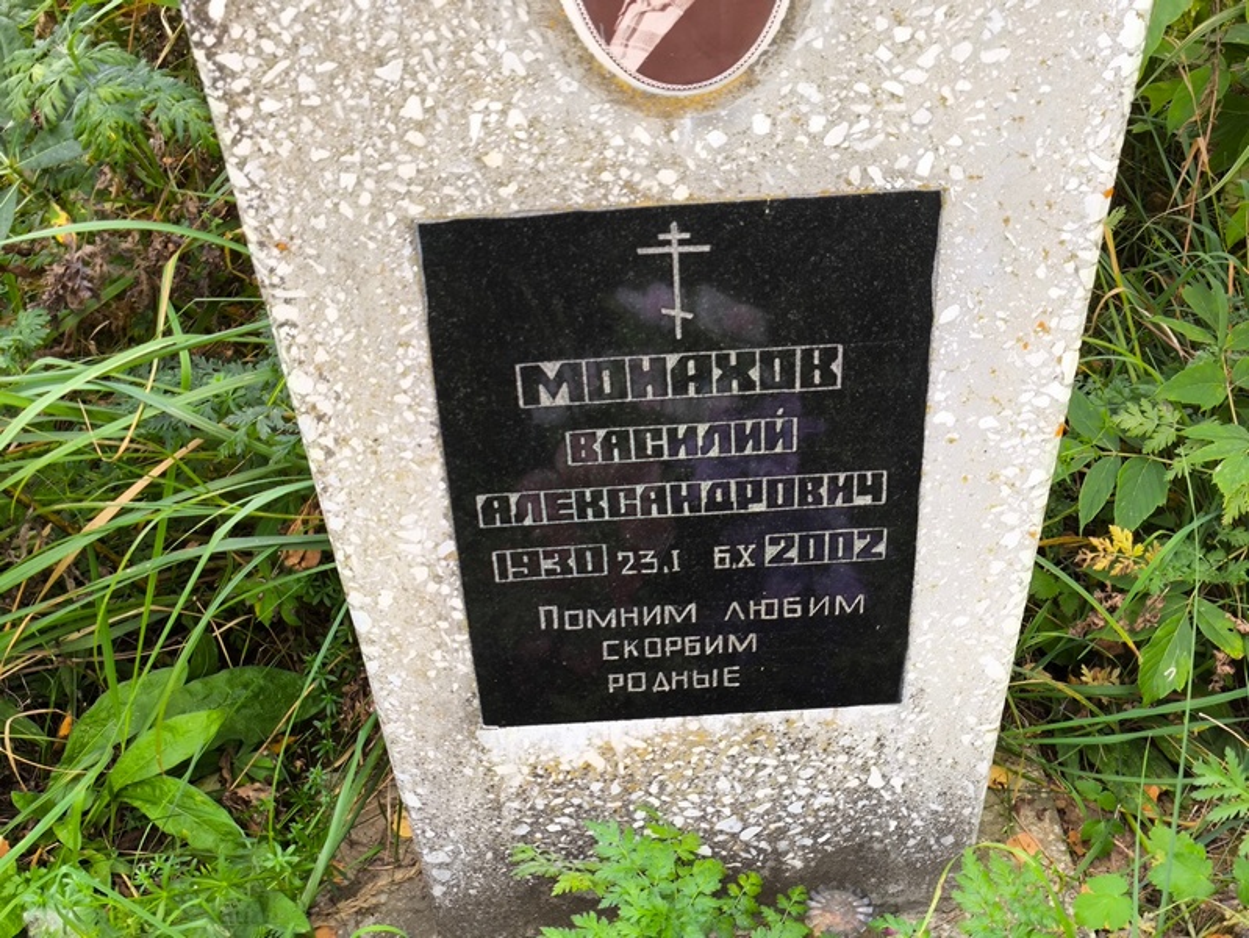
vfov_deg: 29.1
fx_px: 1805
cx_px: 624
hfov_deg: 38.2
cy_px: 469
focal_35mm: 50
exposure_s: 1/120
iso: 64
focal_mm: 4.71
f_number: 1.7
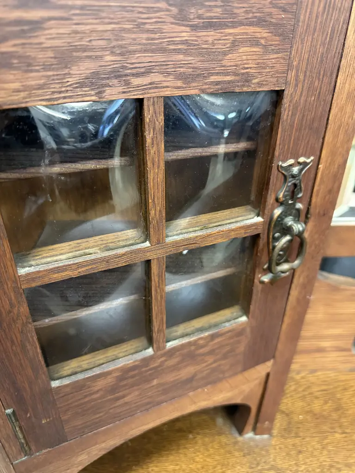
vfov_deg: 71.6
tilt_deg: -31.9
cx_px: 178
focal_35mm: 24
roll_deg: -1.5
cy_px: 236
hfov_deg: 56.8
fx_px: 328
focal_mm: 6.86
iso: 640
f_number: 1.78
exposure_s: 1/50
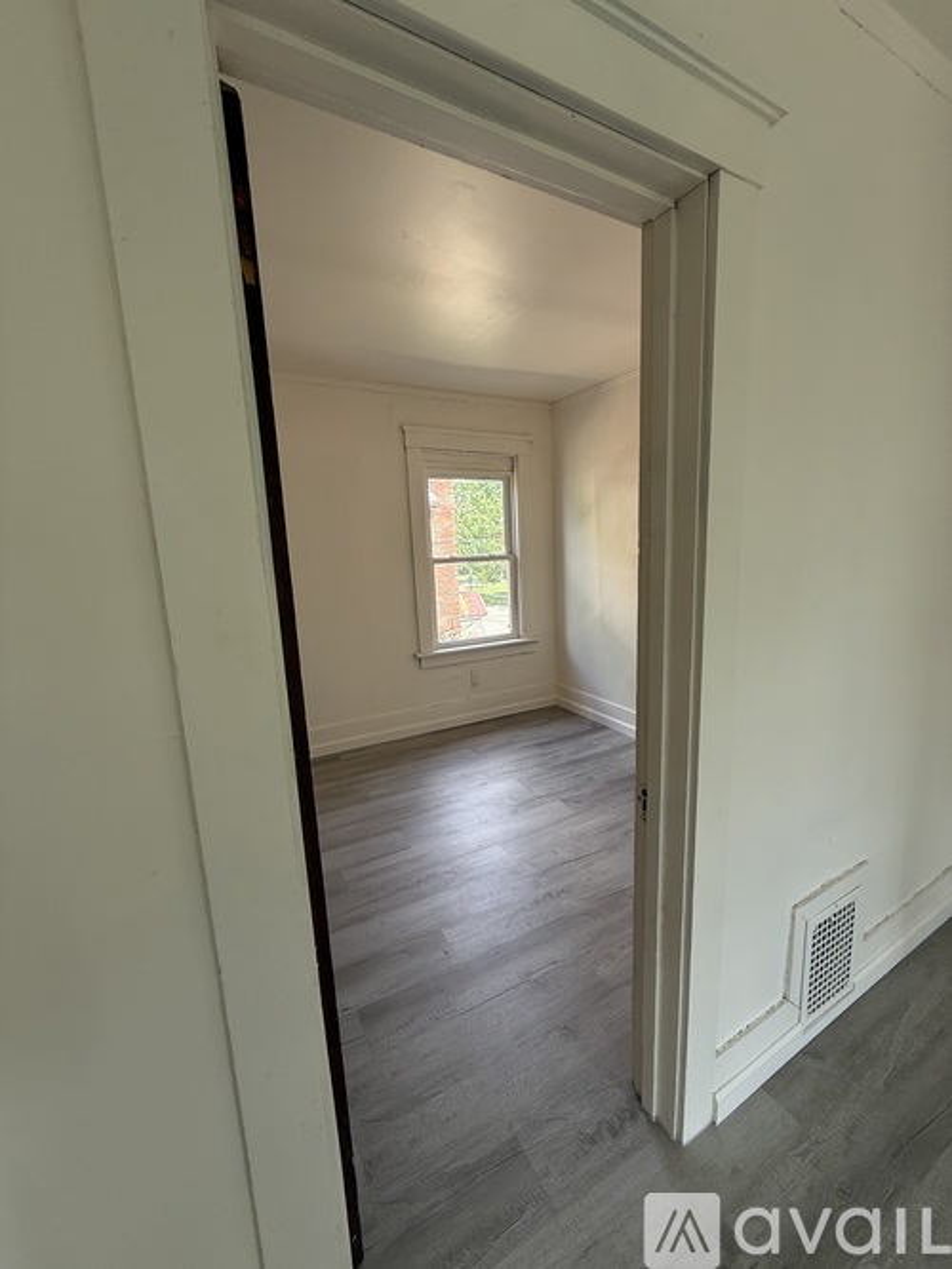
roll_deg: +2.4
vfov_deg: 102.1
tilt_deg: -7.0
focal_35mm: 14
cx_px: 476
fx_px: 514
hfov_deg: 85.7
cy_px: 634
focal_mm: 2.22
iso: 125
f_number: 2.2
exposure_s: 1/99
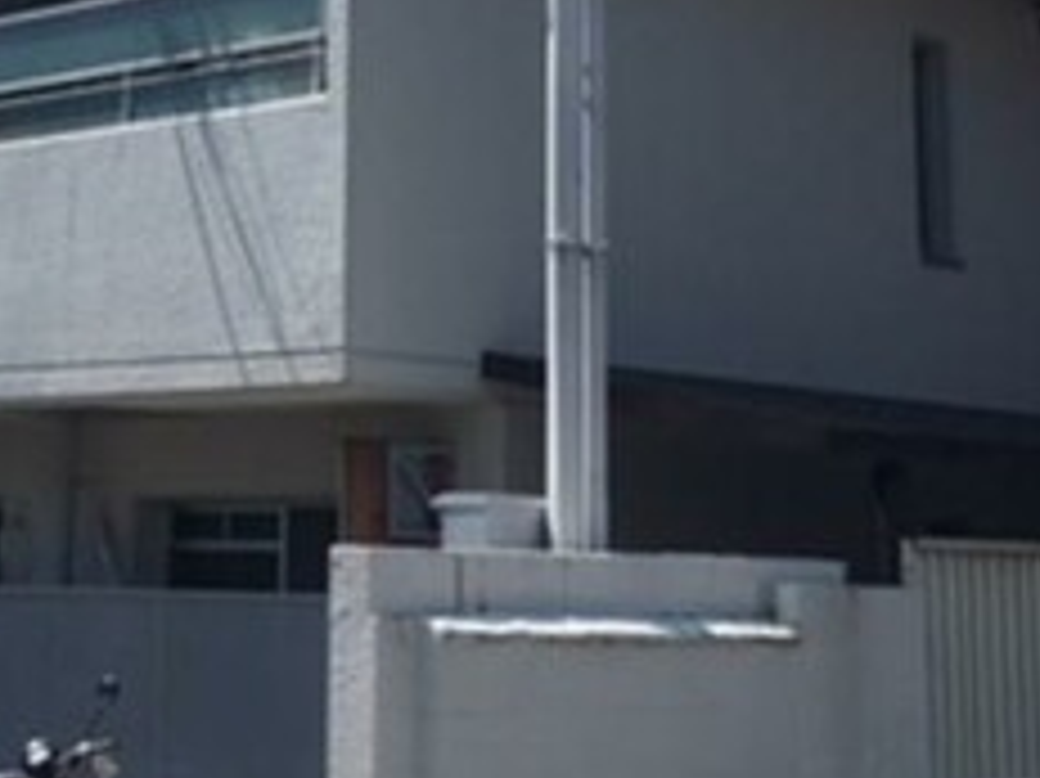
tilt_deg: +13.5
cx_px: 205
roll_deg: -1.4
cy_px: -27
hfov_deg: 21.5
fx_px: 2703
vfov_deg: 16.0
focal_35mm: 90
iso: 25
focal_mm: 4.15
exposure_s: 1/1876
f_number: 2.2
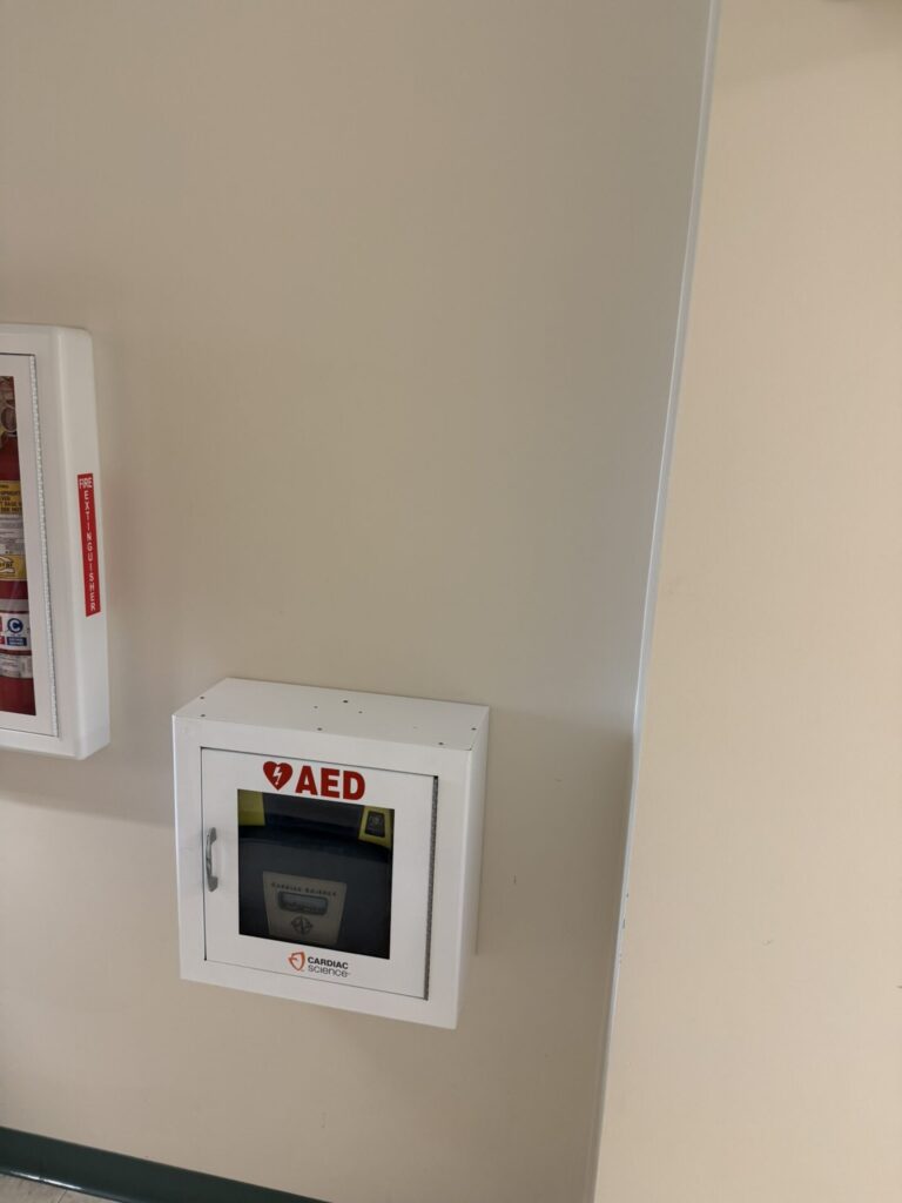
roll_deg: -4.2
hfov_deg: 56.8
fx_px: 834
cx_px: 451
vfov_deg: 71.6
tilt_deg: -13.9
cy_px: 602
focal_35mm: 24
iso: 200
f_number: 1.78
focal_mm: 6.76
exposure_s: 1/60
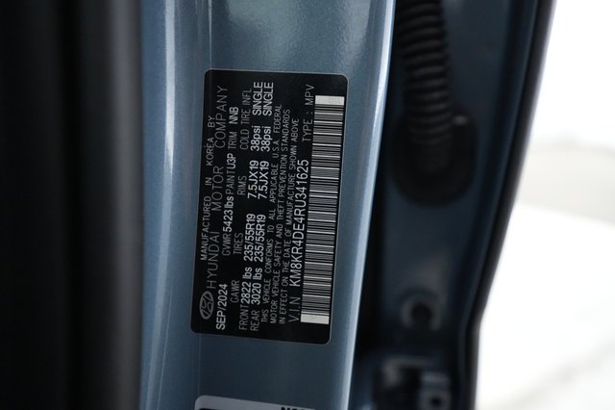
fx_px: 444
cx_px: 308
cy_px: 205
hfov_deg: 69.4
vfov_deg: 49.5
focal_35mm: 26
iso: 8000
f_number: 2.8
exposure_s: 1/160
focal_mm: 26
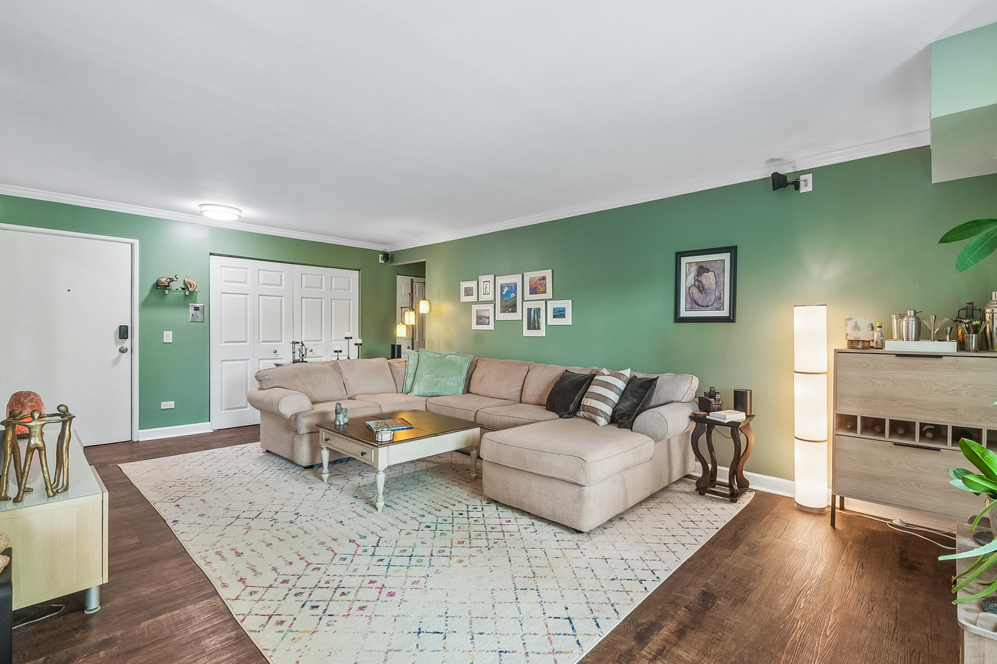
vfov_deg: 73.7
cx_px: 517
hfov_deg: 96.7
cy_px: 340
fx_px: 443
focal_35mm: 16
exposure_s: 1/25
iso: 400
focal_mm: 13
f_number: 8
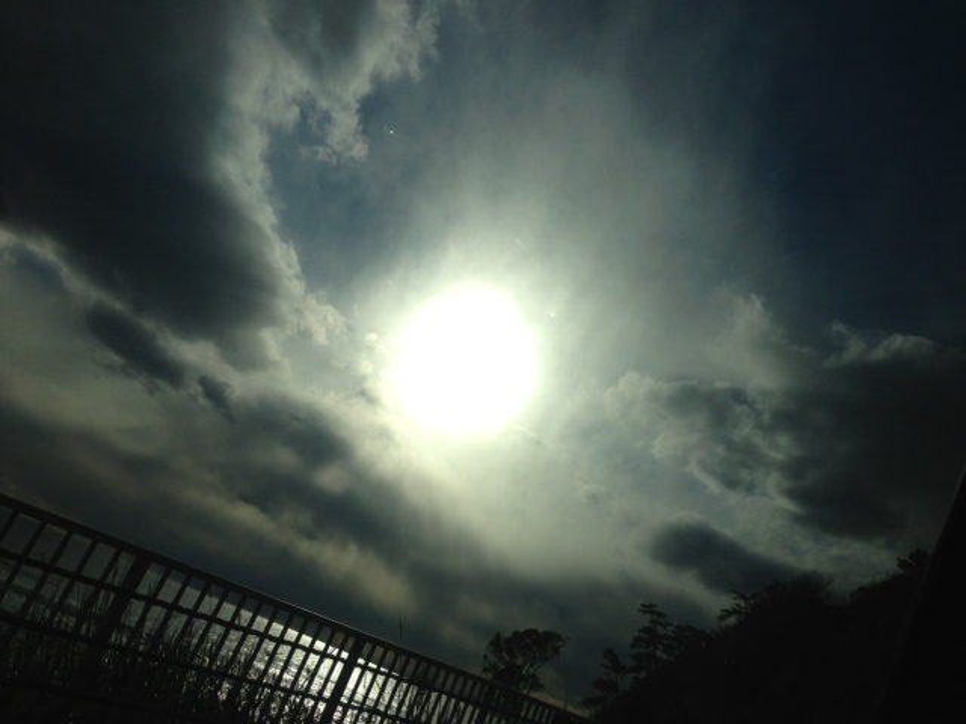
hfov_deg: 55.4
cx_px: 483
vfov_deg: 42.9
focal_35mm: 33
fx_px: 921
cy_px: 362
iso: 50
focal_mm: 4.13
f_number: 2.4
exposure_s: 1/13699
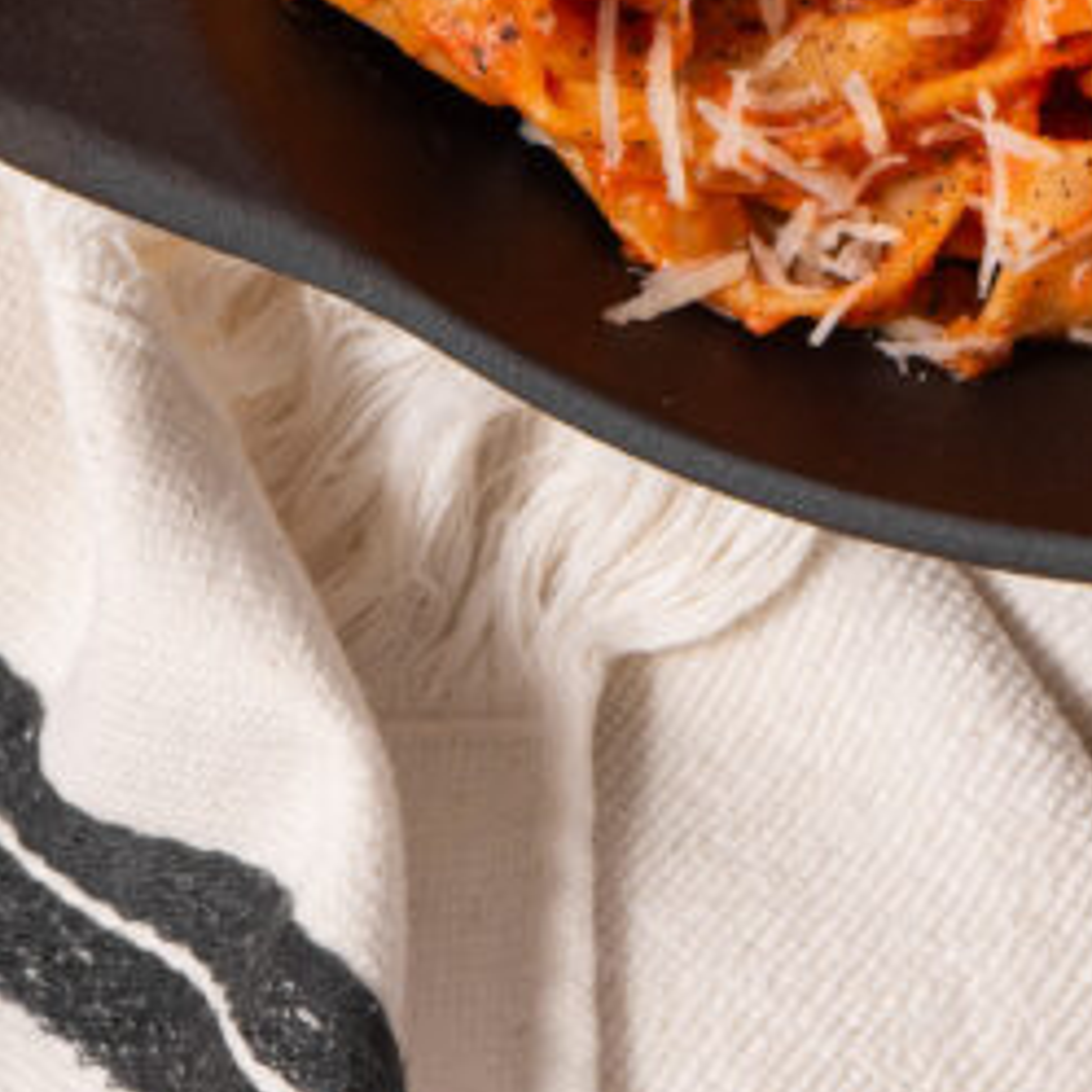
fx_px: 7673
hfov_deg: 8.1
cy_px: -892
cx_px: 1285
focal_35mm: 215
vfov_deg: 7.9
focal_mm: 60
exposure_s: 1/6
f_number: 9
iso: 100
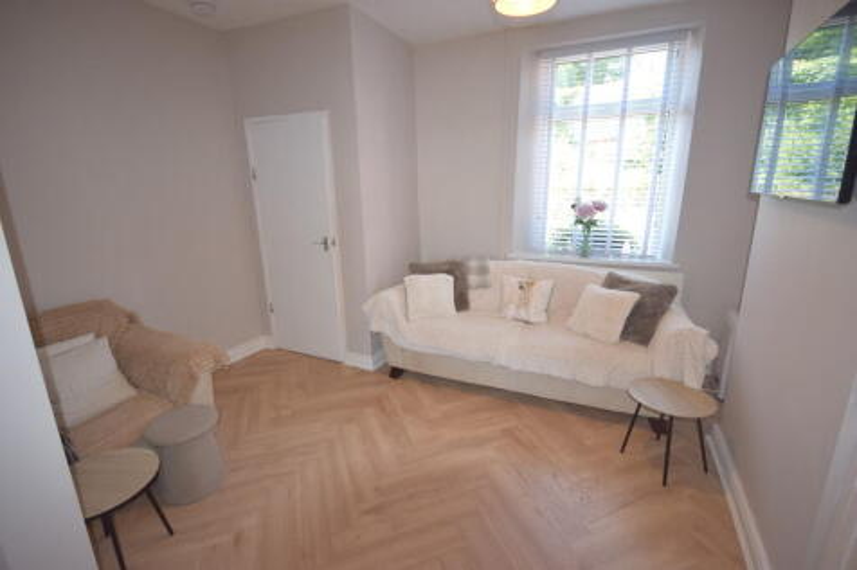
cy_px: 285
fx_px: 393
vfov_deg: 72.0
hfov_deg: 95.0
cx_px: 428
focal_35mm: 16
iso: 800
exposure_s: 1/125
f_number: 5.6
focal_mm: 11
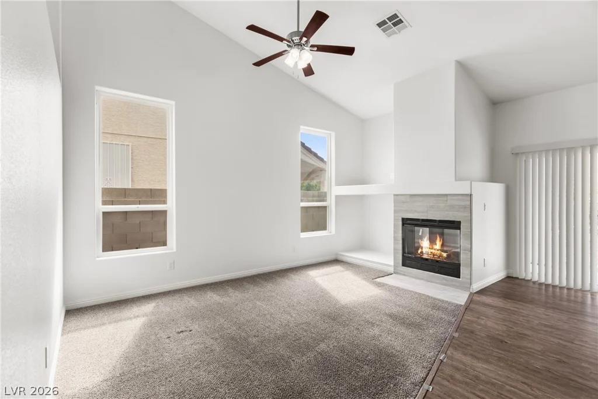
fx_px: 282
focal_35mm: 17
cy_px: 200
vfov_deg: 70.5
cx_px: 299
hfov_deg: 93.3
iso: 400
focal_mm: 17
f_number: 8
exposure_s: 1/15
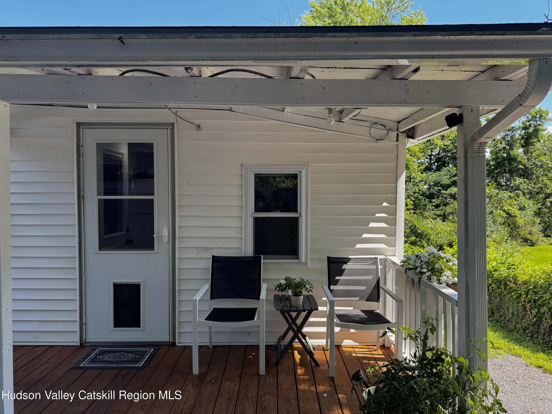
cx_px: 276
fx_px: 383
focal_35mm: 24
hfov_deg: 71.6
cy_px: 207
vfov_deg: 56.8
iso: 80
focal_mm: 6.76
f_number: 1.78
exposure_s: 1/645
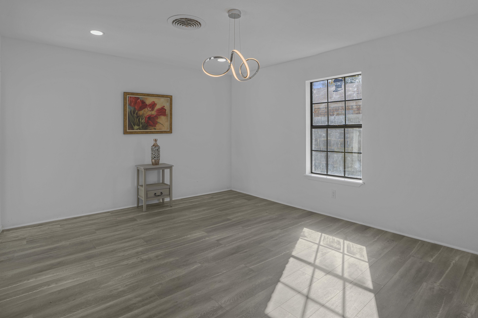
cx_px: 244
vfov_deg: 67.1
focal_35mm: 18
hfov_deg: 90.0
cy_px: 139
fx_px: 239
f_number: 9
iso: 200
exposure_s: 1/20
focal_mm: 16
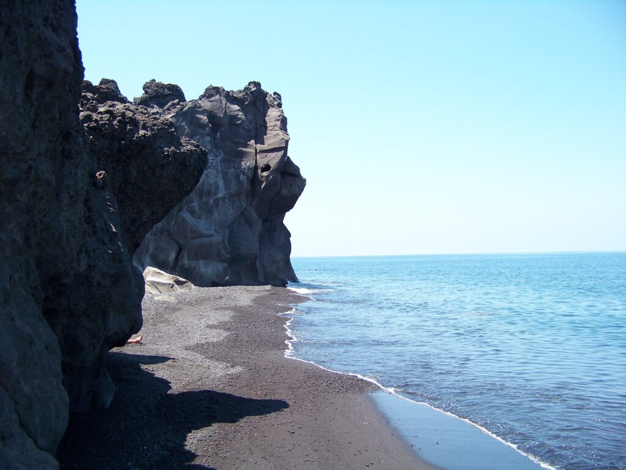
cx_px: 313
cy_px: 235
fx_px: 651
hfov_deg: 51.4
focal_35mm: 36
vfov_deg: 39.7
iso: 67
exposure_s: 1/500
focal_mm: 5.85
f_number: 2.8
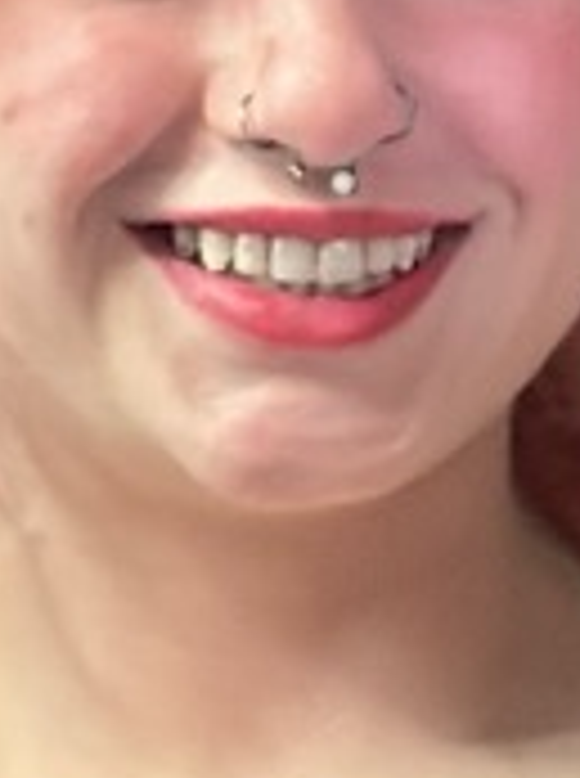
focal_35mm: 356
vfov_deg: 5.5
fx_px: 7983
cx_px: 773
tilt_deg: -12.0
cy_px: 1061
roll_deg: +11.2
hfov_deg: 4.1
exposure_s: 1/30
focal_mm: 6.86
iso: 1000
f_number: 1.78
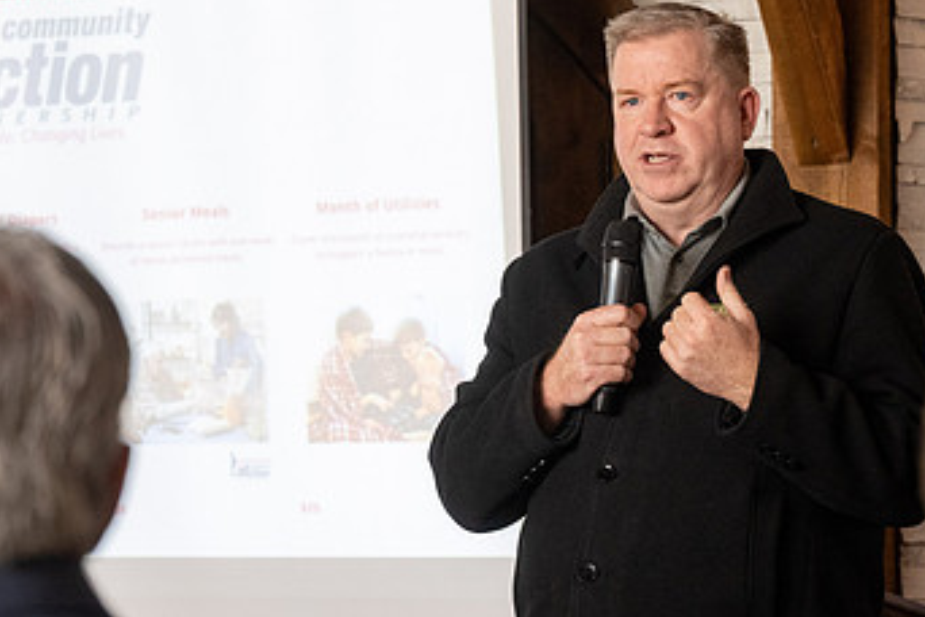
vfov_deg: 8.8
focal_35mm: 156
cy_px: 299
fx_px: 4008
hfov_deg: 13.1
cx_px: 254
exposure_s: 1/320
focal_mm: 92
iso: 2500
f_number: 5
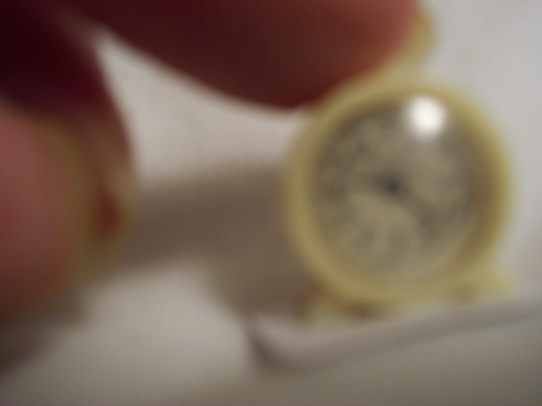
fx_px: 579
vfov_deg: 38.7
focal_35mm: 37
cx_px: 271
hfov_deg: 50.1
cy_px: 203
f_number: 2.8
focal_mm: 5.6
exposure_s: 1/180
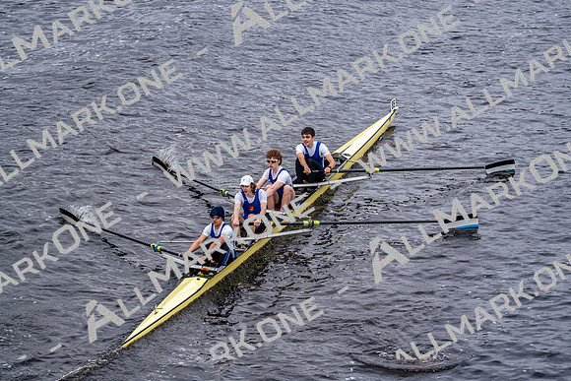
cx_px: 286
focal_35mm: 200
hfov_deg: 10.3
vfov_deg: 6.9
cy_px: 190
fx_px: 3173
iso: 250
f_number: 2.8
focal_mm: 200
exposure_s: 1/2000
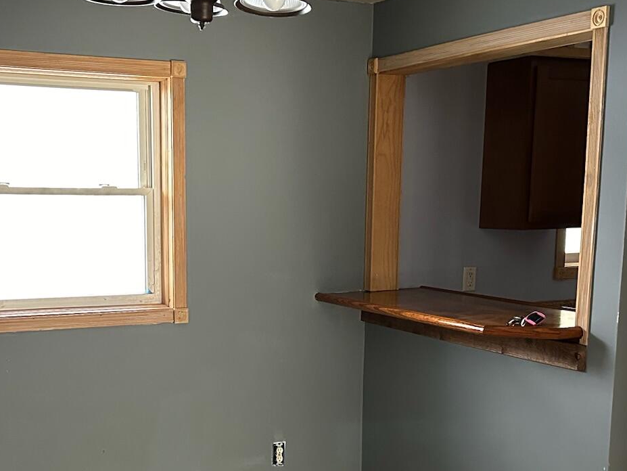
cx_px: 244
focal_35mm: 53
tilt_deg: -9.1
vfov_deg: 27.2
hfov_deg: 36.0
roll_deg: -0.1
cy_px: 347
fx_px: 960
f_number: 1.78
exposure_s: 1/60
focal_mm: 6.86
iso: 640
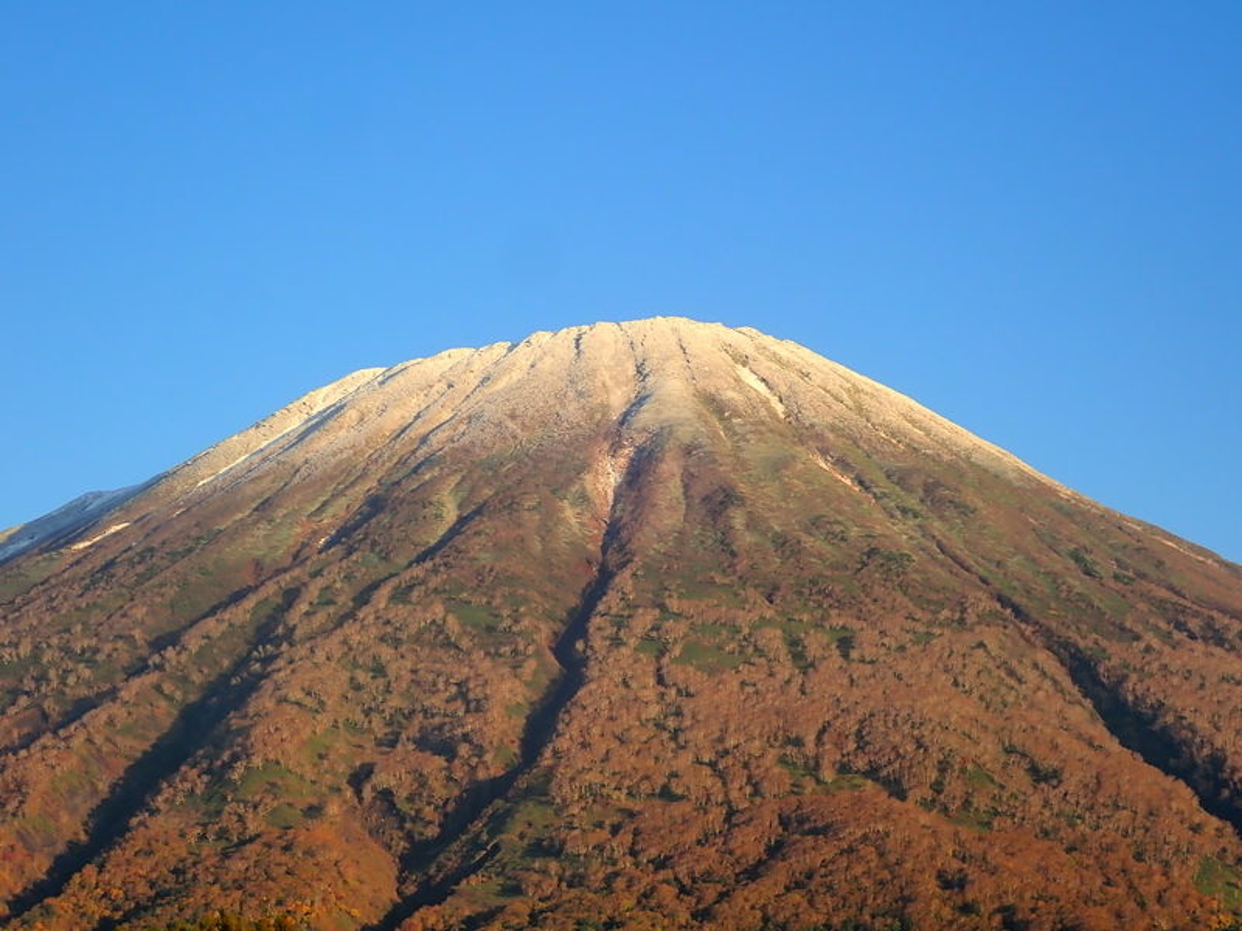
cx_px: 621
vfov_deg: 14.8
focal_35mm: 100
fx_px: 3588
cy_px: 466
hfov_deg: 19.6
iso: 100
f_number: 4.9
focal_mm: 18
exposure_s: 1/320
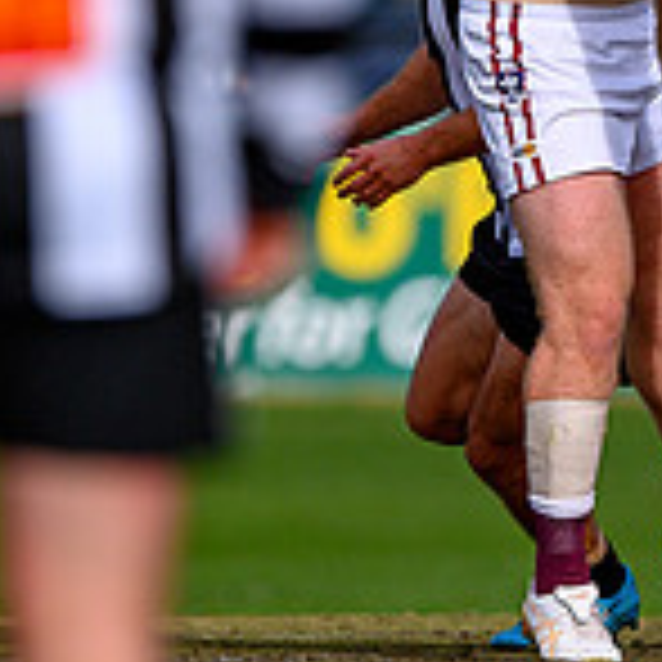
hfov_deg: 0.7
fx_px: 50737
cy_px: -233
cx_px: 610
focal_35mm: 2345
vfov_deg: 0.7
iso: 140
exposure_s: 1/1600
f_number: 4
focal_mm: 500
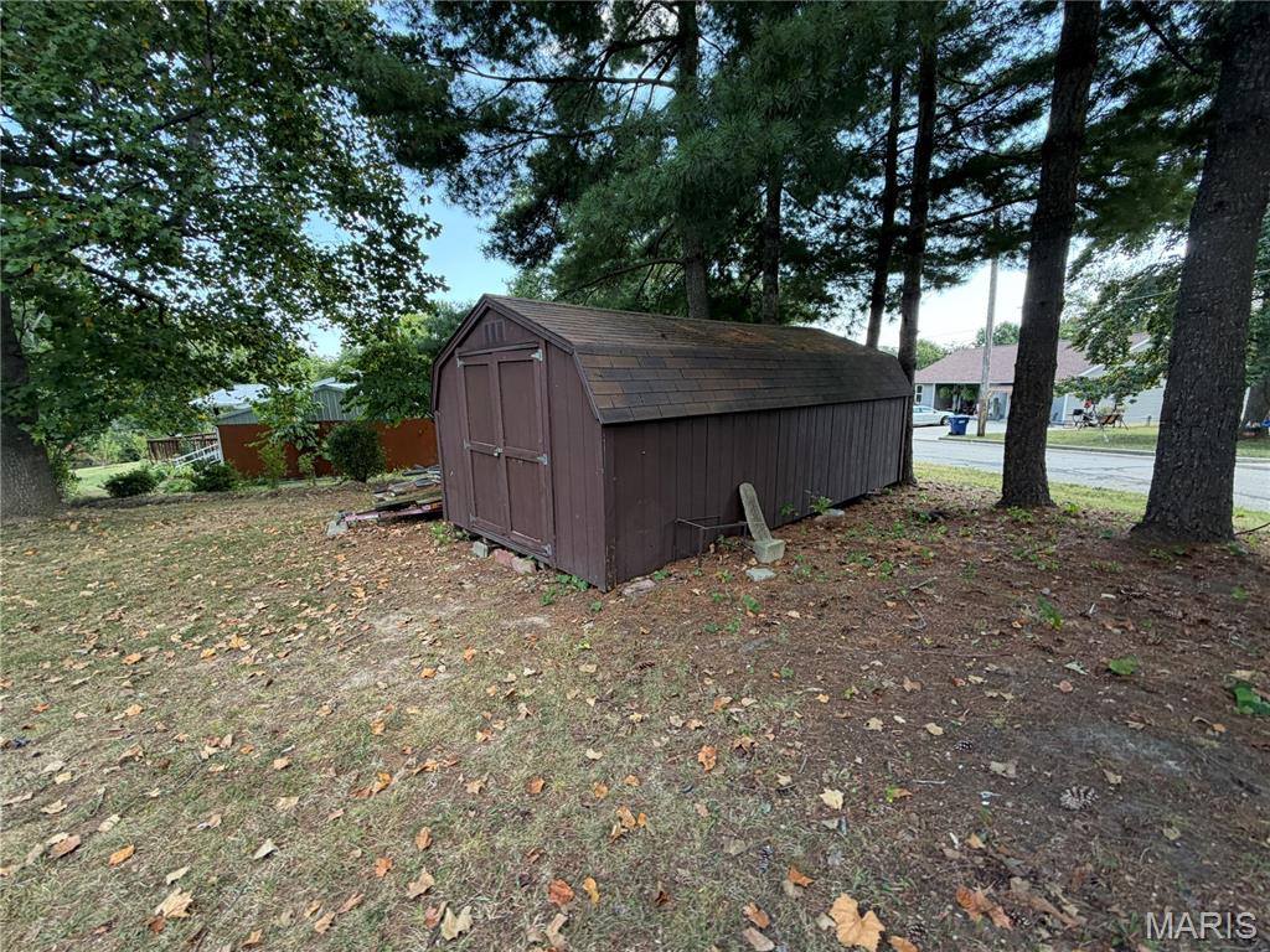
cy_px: 476
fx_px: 514
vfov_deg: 85.7
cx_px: 635
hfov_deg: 102.1
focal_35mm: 14
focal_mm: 2.22
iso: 80
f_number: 2.2
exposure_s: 1/121
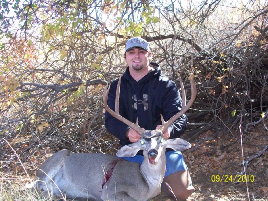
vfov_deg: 32.2
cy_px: 100
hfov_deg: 42.1
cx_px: 134
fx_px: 348
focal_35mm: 45
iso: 160
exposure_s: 1/160
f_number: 3
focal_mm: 7.6
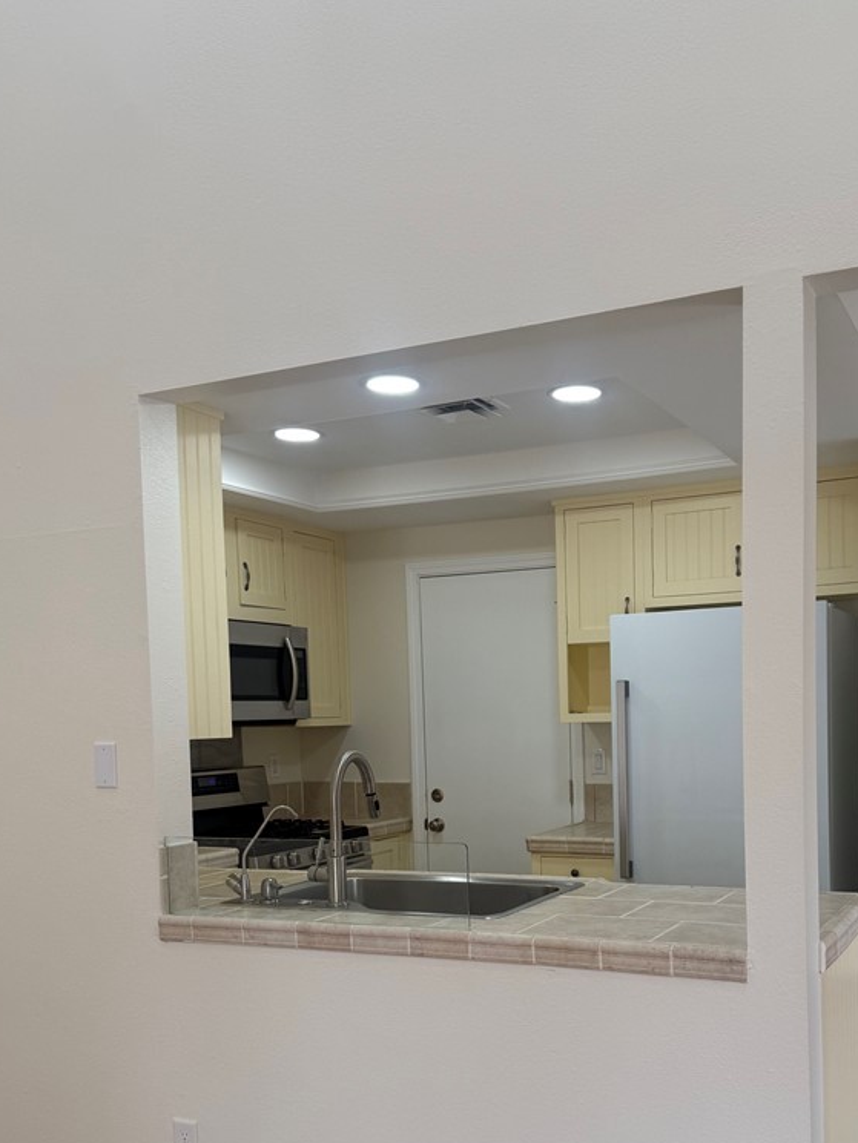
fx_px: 1090
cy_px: 773
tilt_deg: -0.7
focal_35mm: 33
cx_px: 568
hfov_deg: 42.4
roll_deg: +0.5
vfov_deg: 54.1
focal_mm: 6.76
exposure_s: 1/322
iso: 100
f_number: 1.78
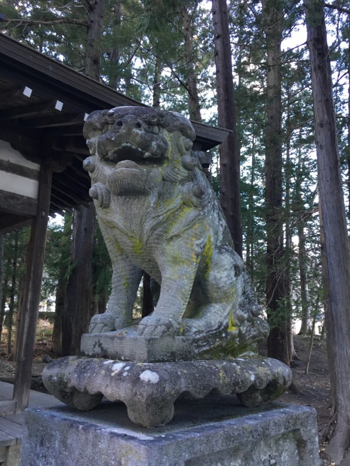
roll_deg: -2.3
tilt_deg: +13.0
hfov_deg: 48.2
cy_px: 233
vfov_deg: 61.7
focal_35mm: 29
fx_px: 391
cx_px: 175
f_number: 2.2
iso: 100
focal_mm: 4.15
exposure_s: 1/30
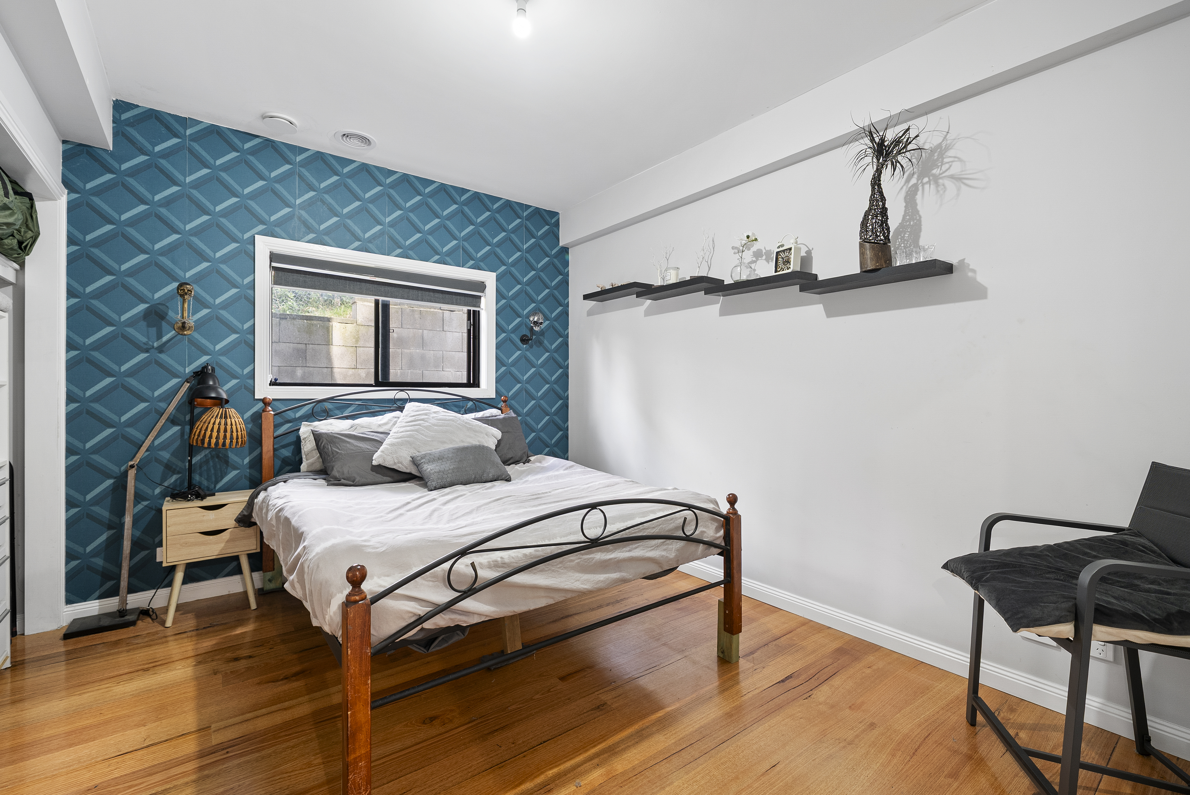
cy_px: 398
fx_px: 496
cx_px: 595
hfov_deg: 100.4
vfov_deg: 77.4
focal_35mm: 15
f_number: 7.1
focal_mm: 15
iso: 200
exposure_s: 1.6
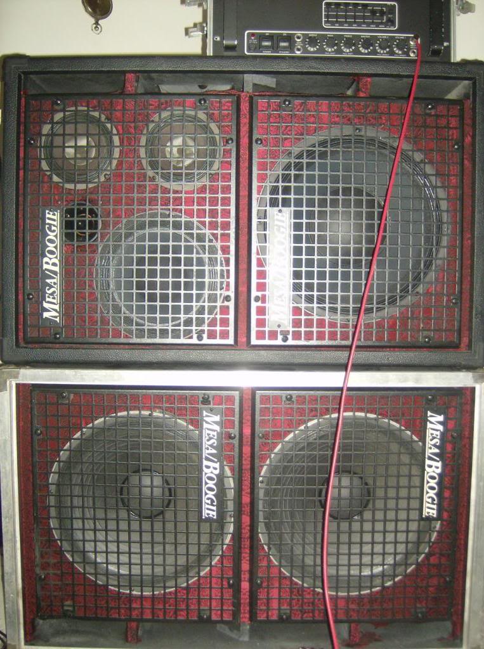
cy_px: 324
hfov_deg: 39.5
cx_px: 242
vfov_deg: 51.5
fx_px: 674
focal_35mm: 36
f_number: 2.8
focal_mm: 6
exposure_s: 1/60
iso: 200
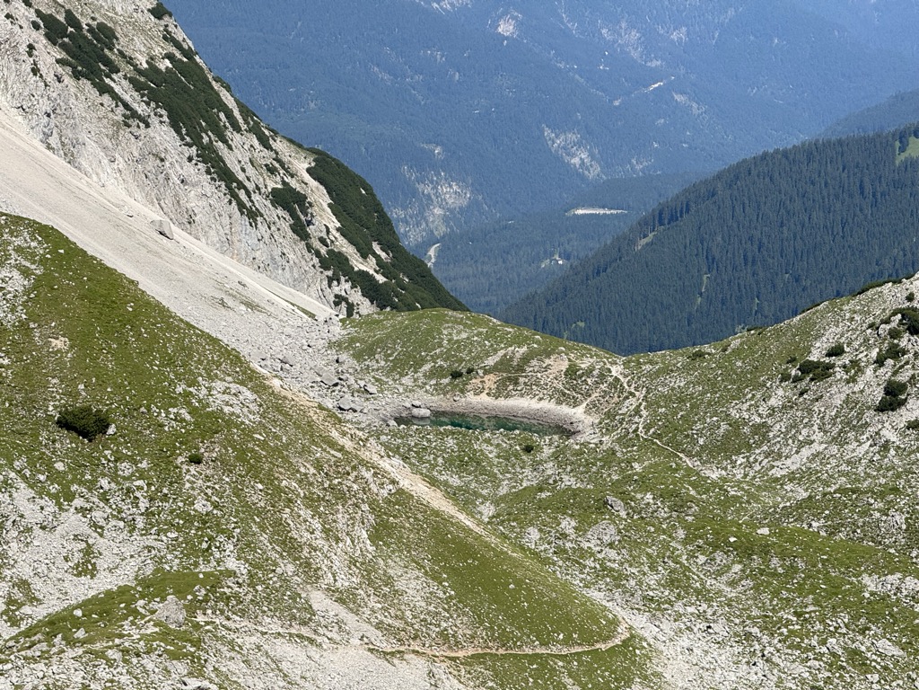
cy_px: 345
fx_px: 3186
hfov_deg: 16.4
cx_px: 460
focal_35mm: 120
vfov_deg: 12.3
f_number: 2.8
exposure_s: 1/1167
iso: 50
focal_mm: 15.66
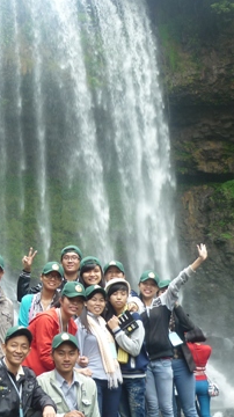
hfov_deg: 18.7
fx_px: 707
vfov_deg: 32.7
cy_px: 253
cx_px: 85
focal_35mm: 64
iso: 80
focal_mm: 5.5
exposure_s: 1/60
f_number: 2.8
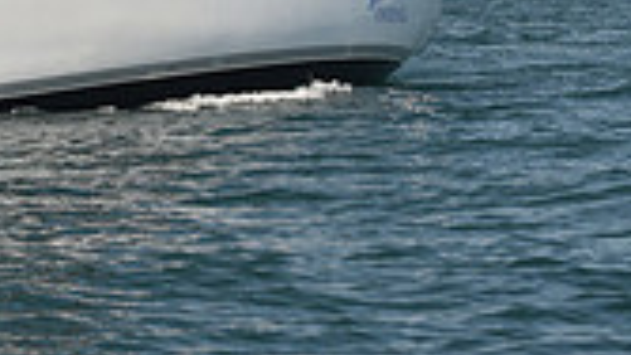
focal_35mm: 254
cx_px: -6
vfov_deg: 4.6
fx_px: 4251
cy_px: -721
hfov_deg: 8.4
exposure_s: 1/640
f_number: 6.3
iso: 250
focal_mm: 70
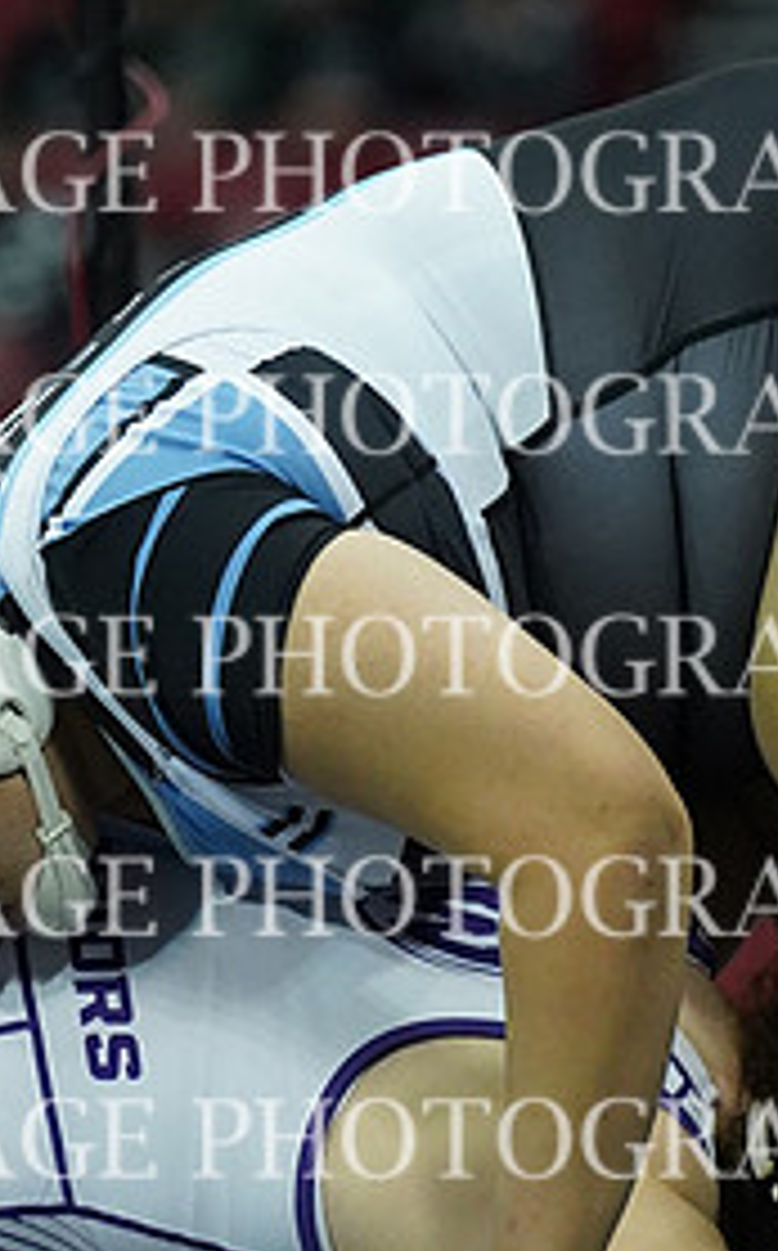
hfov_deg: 2.7
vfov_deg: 4.4
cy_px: 774
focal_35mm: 479
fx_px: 16301
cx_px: 162
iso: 6400
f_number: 2.8
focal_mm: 150
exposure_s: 1/1250
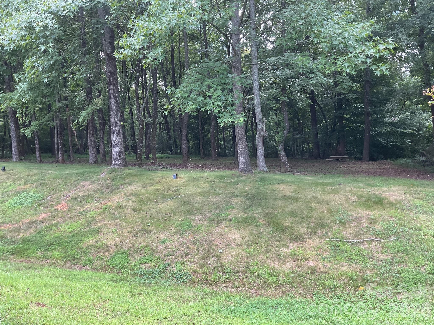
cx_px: 217
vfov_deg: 48.2
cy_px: 162
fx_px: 364
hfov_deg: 61.7
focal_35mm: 29
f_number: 1.8
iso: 25
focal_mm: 3
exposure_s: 1/120
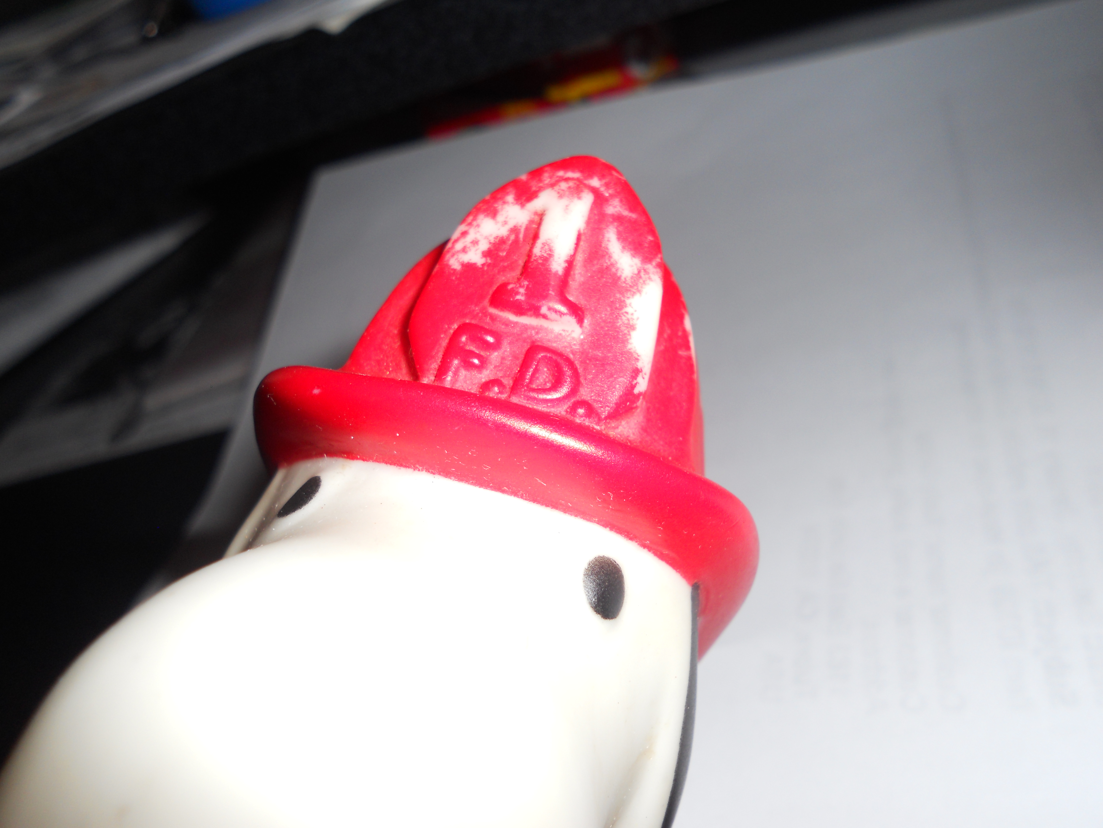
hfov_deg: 56.8
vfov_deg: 44.2
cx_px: 552
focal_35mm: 32
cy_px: 414
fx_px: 1020
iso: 80
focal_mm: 5.8
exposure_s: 1/25
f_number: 8.8
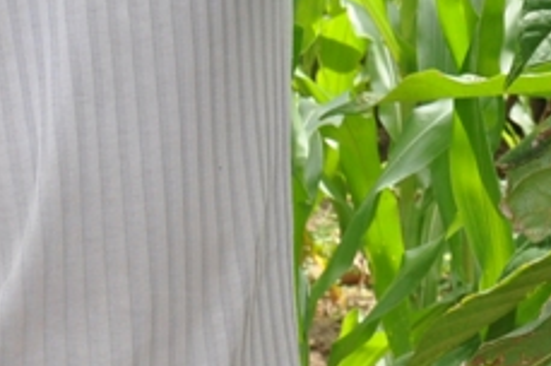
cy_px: -250
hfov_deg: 10.9
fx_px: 2873
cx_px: 130
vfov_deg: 7.1
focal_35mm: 188
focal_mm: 28
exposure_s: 1/200
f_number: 10
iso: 400
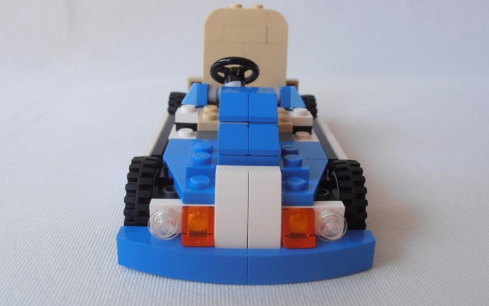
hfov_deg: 49.3
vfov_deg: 32.0
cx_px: 248
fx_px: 533
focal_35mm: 40
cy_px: 135
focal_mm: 6.61
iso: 80
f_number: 3.9
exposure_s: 1/50
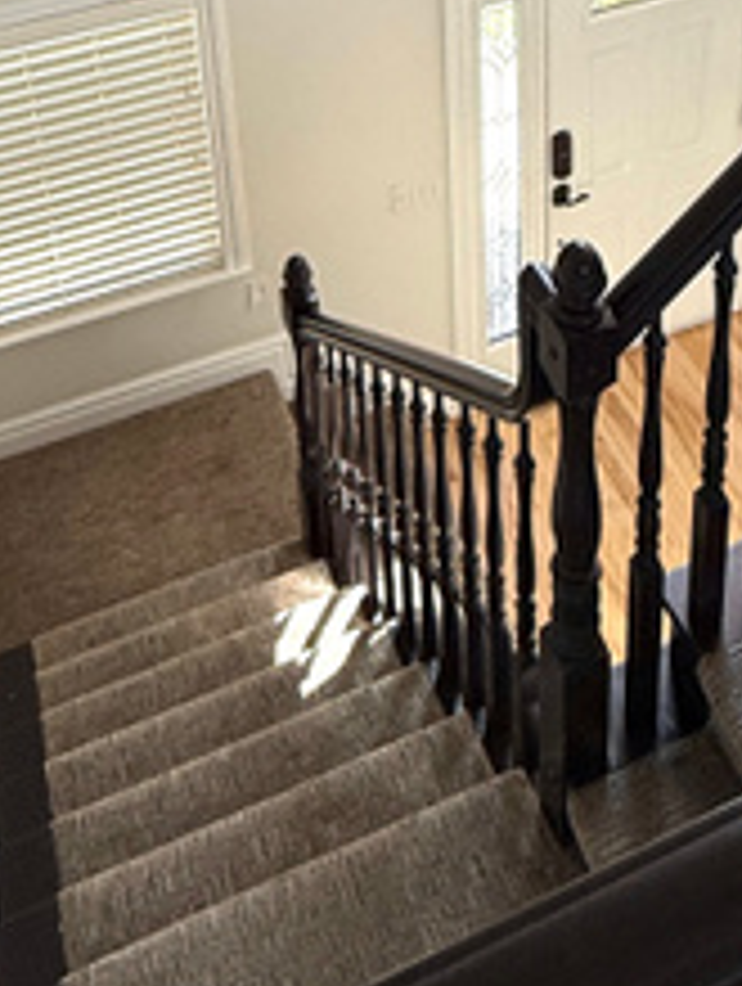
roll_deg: +1.9
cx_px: 378
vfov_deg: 31.3
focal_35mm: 49
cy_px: -252
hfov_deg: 29.8
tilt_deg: -21.0
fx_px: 1396
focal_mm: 2.22
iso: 64
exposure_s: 1/121
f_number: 2.2
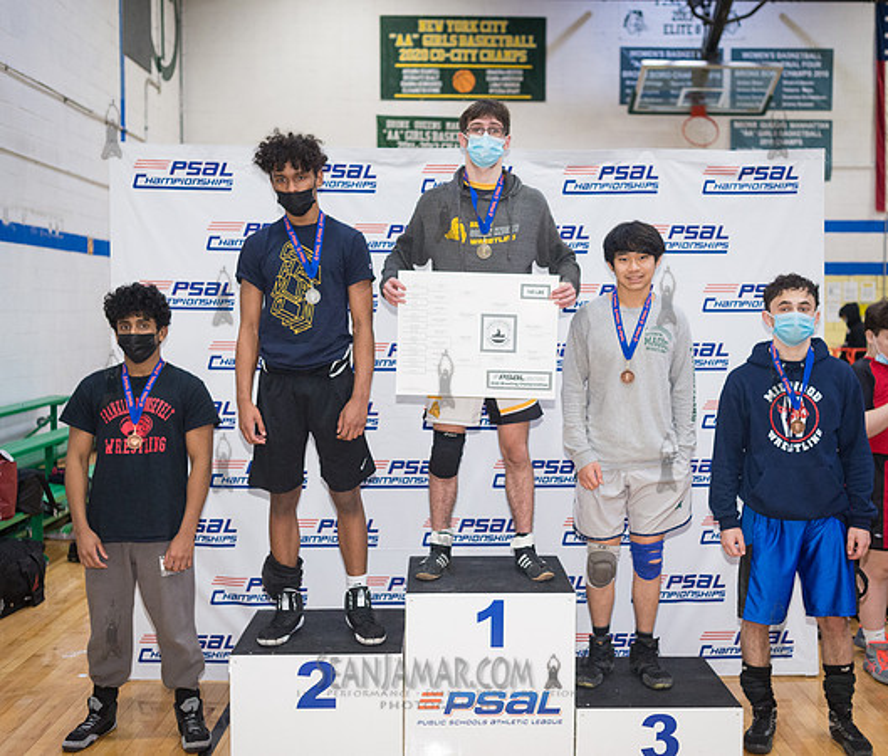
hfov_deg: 43.4
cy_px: 379
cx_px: 495
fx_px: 1113
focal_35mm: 41
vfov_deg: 37.5
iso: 4000
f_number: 3.5
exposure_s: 1/400
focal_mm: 35
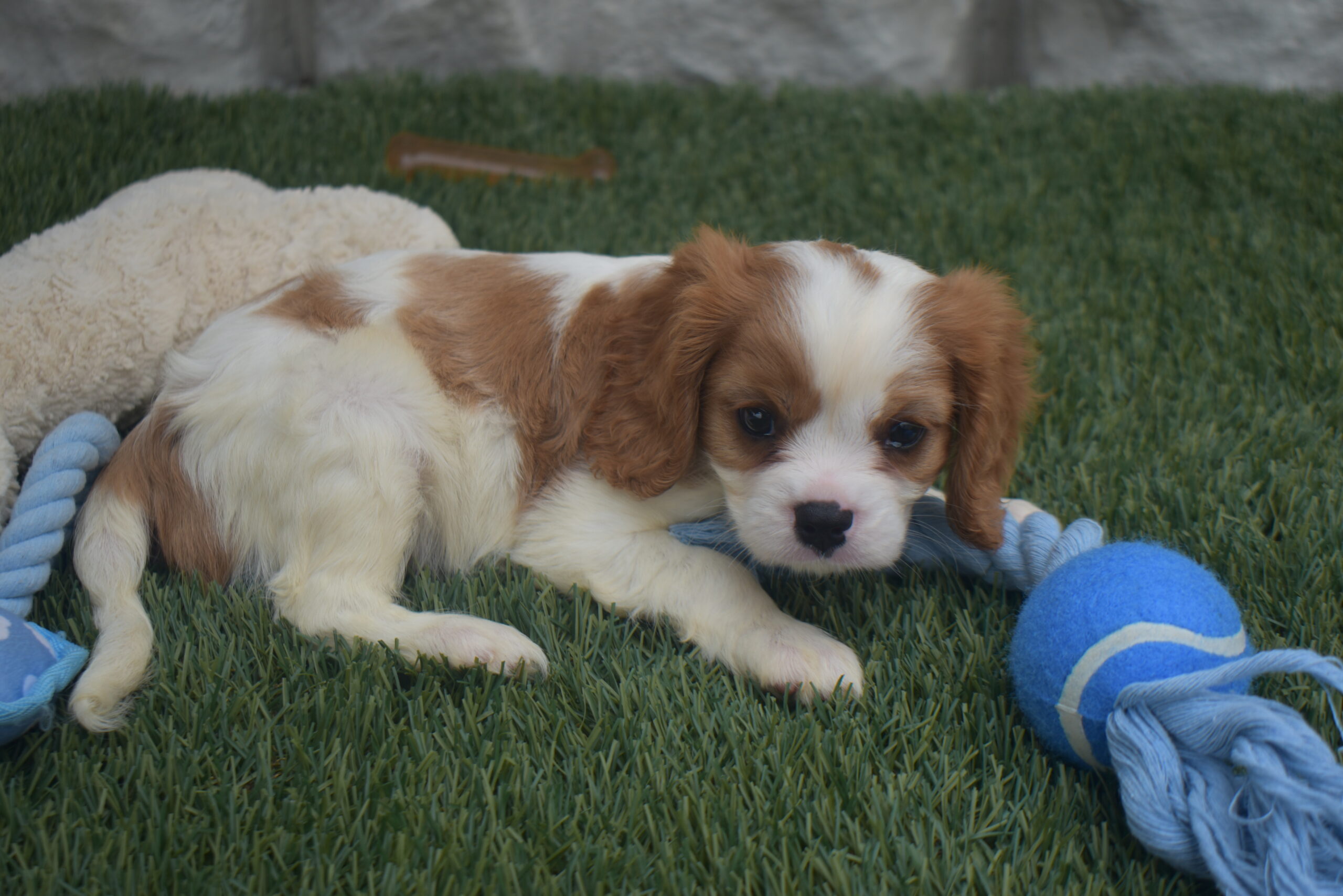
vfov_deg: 26.5
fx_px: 1903
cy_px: 448
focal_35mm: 51
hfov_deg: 38.9
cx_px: 672
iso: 100
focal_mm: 34
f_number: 4.5
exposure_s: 1/500
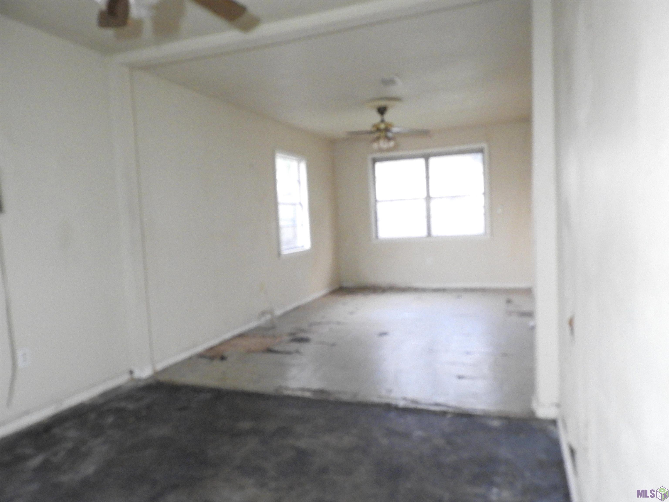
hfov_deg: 71.6
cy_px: 251
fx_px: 464
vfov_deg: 56.8
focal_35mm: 24
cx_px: 334
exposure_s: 1/8
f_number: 3.3
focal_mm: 4.3
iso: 800
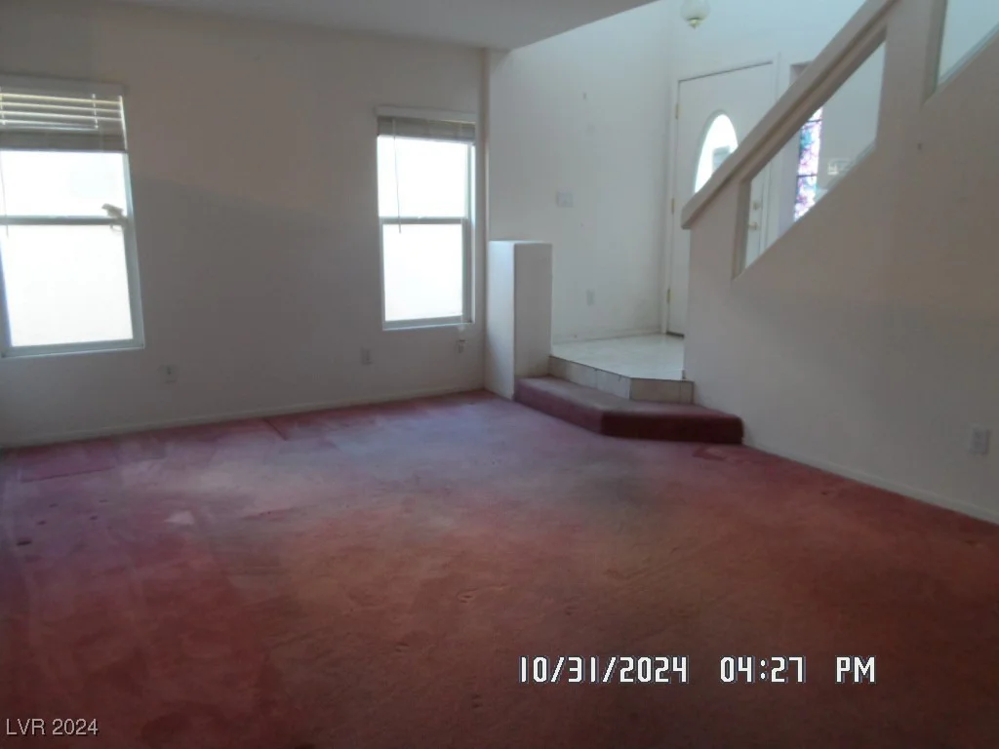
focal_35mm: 25
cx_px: 500
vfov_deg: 54.9
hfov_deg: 69.4
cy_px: 374
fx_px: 721
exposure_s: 1/30
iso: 200
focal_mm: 4.5
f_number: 2.5
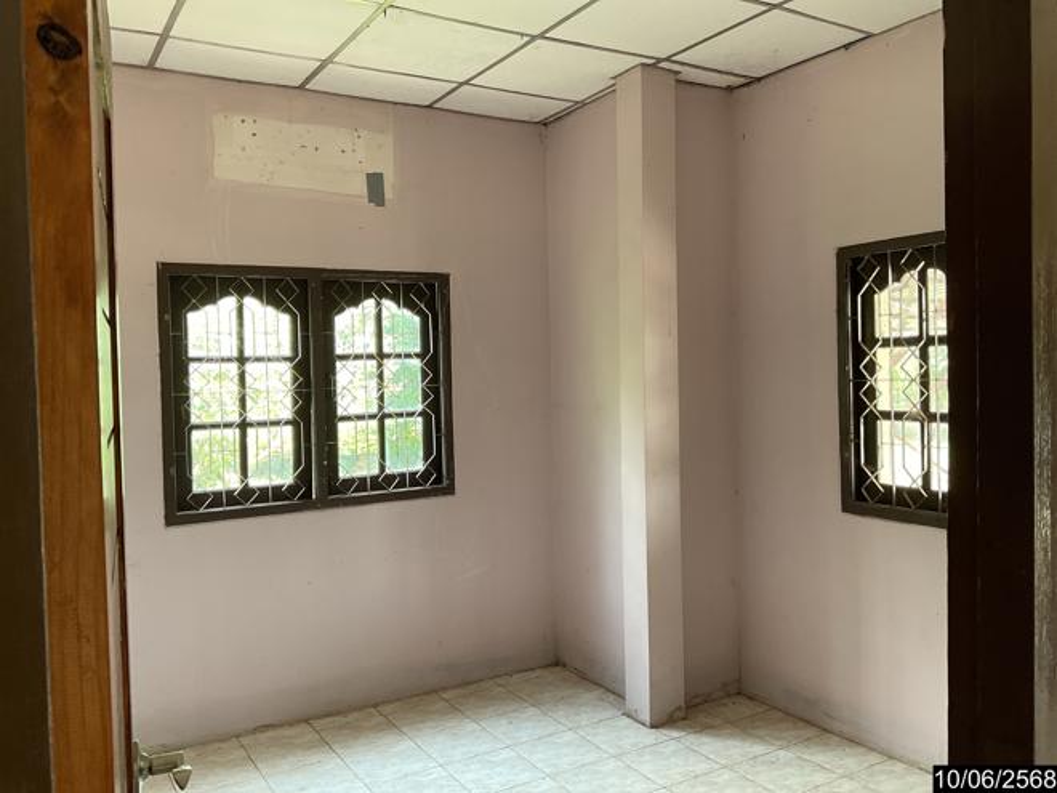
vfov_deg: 48.2
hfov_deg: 61.7
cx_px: 528
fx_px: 886
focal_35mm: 29
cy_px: 396
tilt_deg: -2.4
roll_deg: +0.9
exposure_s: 1/60
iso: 64
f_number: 1.8
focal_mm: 3
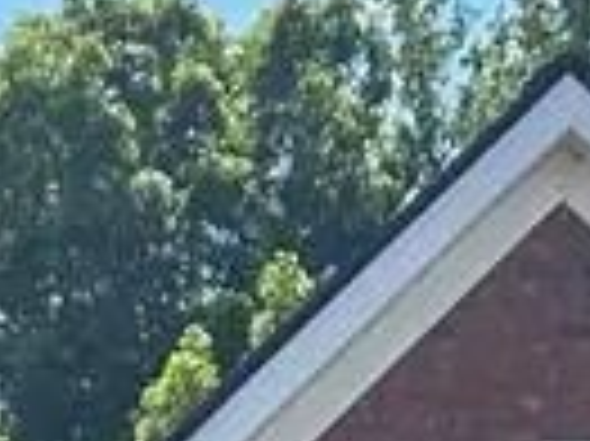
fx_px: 3457
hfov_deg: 9.6
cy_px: 1413
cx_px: -81
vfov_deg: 6.5
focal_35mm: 203
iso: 50
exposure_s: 1/1751
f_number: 1.5
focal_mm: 5.7
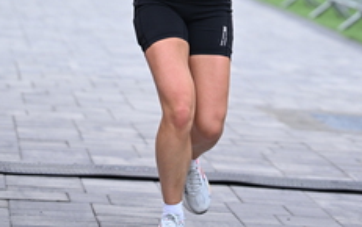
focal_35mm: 235
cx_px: 233
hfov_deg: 8.9
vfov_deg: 5.5
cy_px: -180
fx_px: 2321
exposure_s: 1/1600
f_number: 2.8
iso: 1000
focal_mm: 97
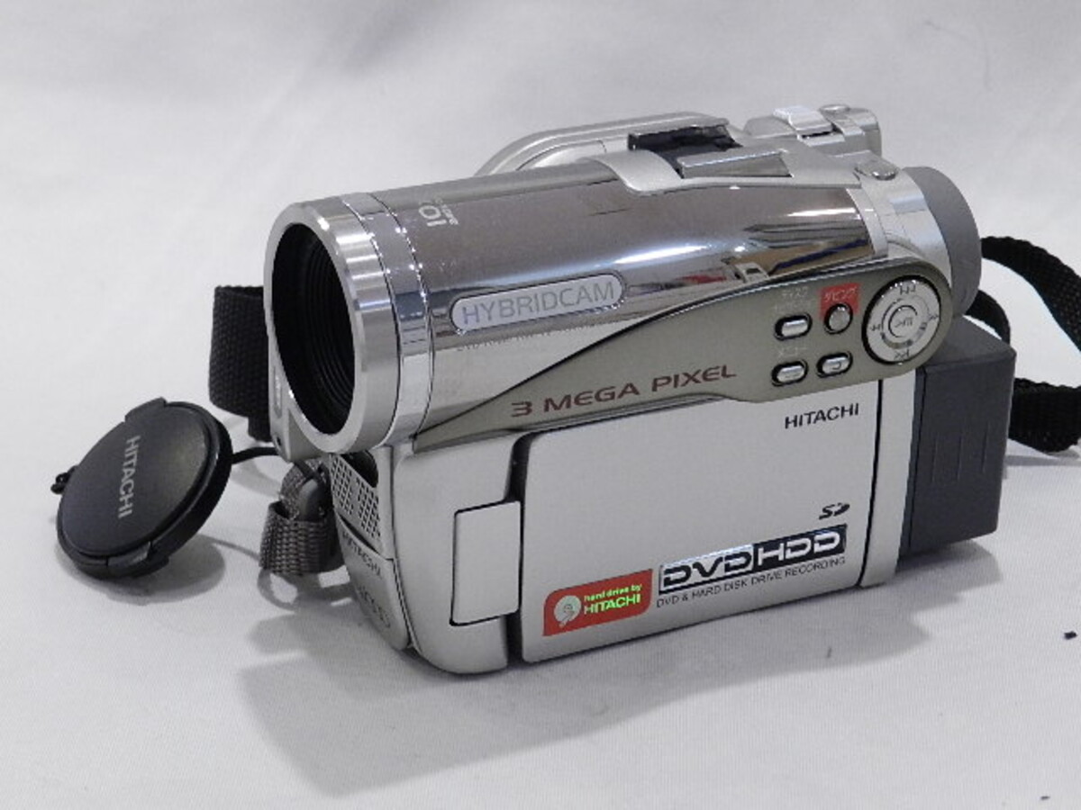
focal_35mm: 84
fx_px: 2623
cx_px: 540
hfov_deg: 23.3
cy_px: 405
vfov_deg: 17.6
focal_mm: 14.9
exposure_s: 1/80
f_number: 4.4
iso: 800
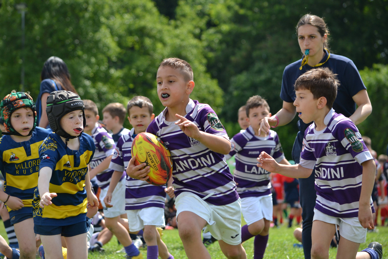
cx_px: 194
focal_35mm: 188
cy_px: 130
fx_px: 2021
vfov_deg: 7.3
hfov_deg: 11.0
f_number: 5
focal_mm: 125
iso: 400
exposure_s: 1/1250
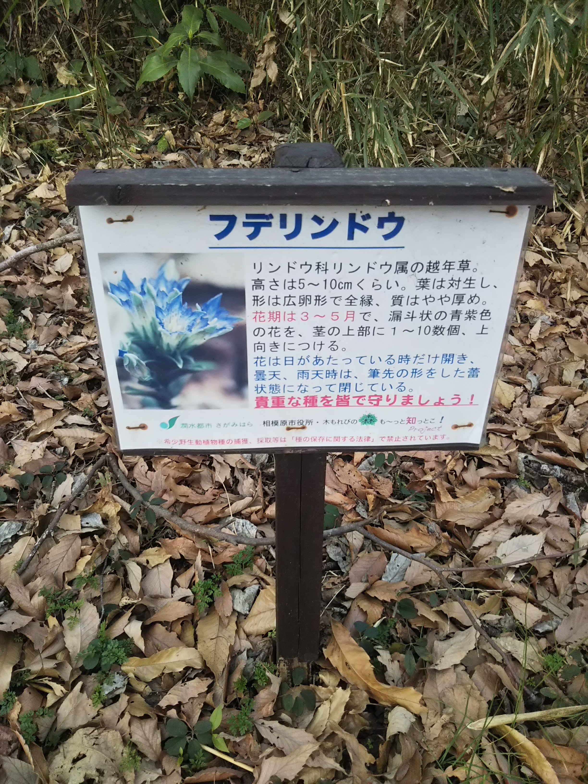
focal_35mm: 30
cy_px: 392
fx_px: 679
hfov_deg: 46.8
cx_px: 294
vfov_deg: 60.0
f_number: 2.2
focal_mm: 4
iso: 40
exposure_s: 1/120
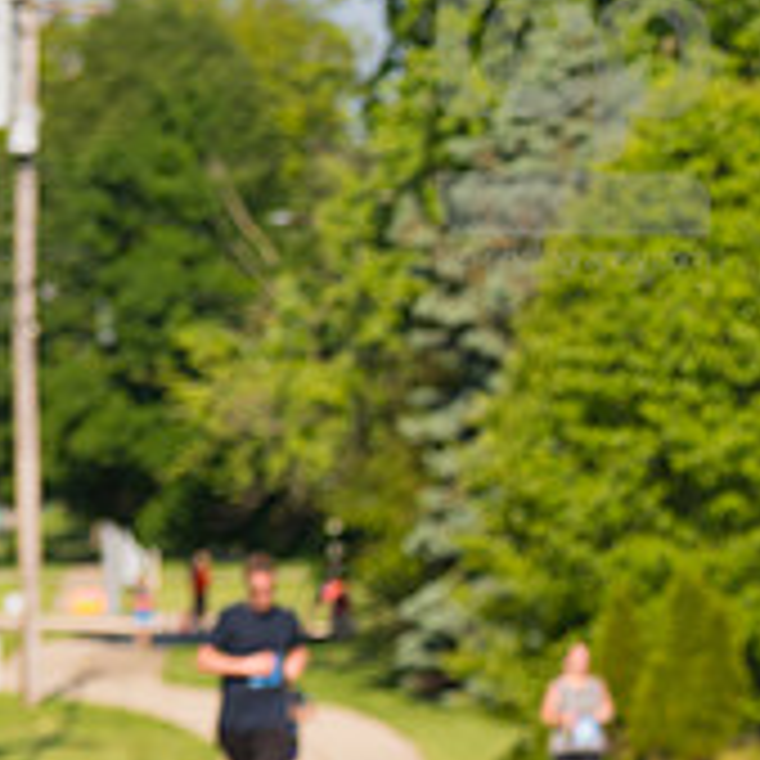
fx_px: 8719
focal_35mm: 351
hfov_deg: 4.9
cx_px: 1214
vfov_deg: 5.0
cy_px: 735
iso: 400
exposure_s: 1/2000
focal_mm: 120
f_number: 5.6
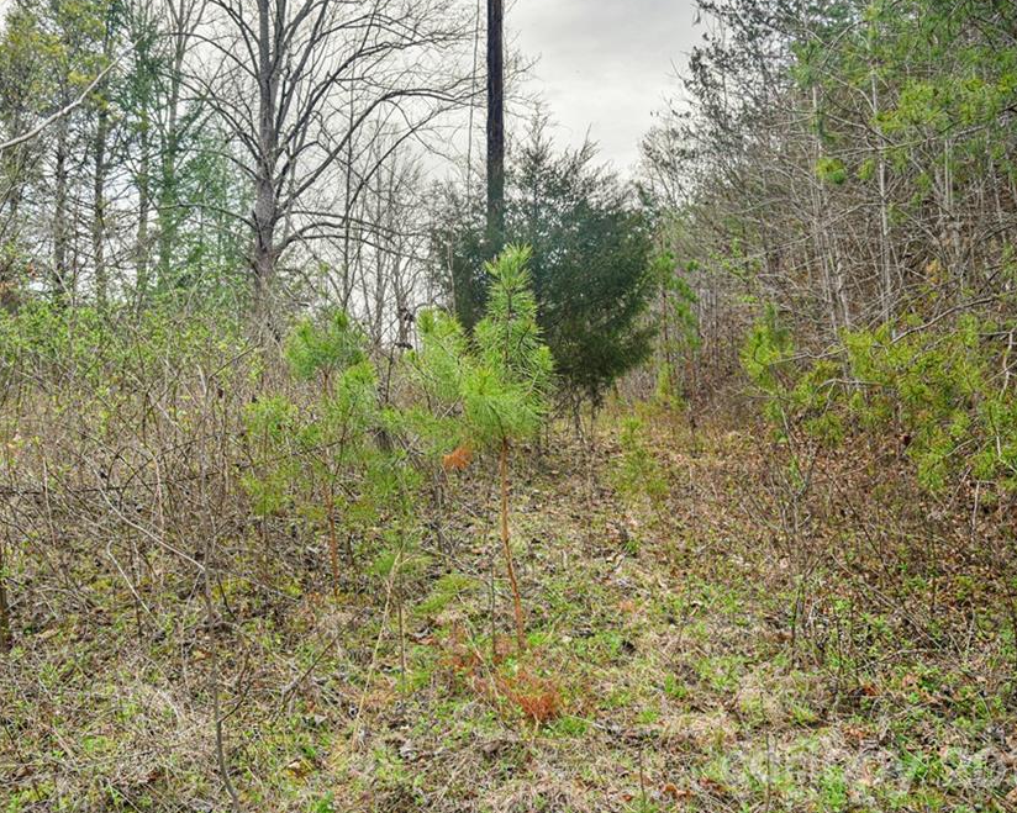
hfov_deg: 61.9
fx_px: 843
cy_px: 403
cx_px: 433
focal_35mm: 28
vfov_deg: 51.5
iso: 400
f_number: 5.6
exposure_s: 1/125
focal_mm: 24
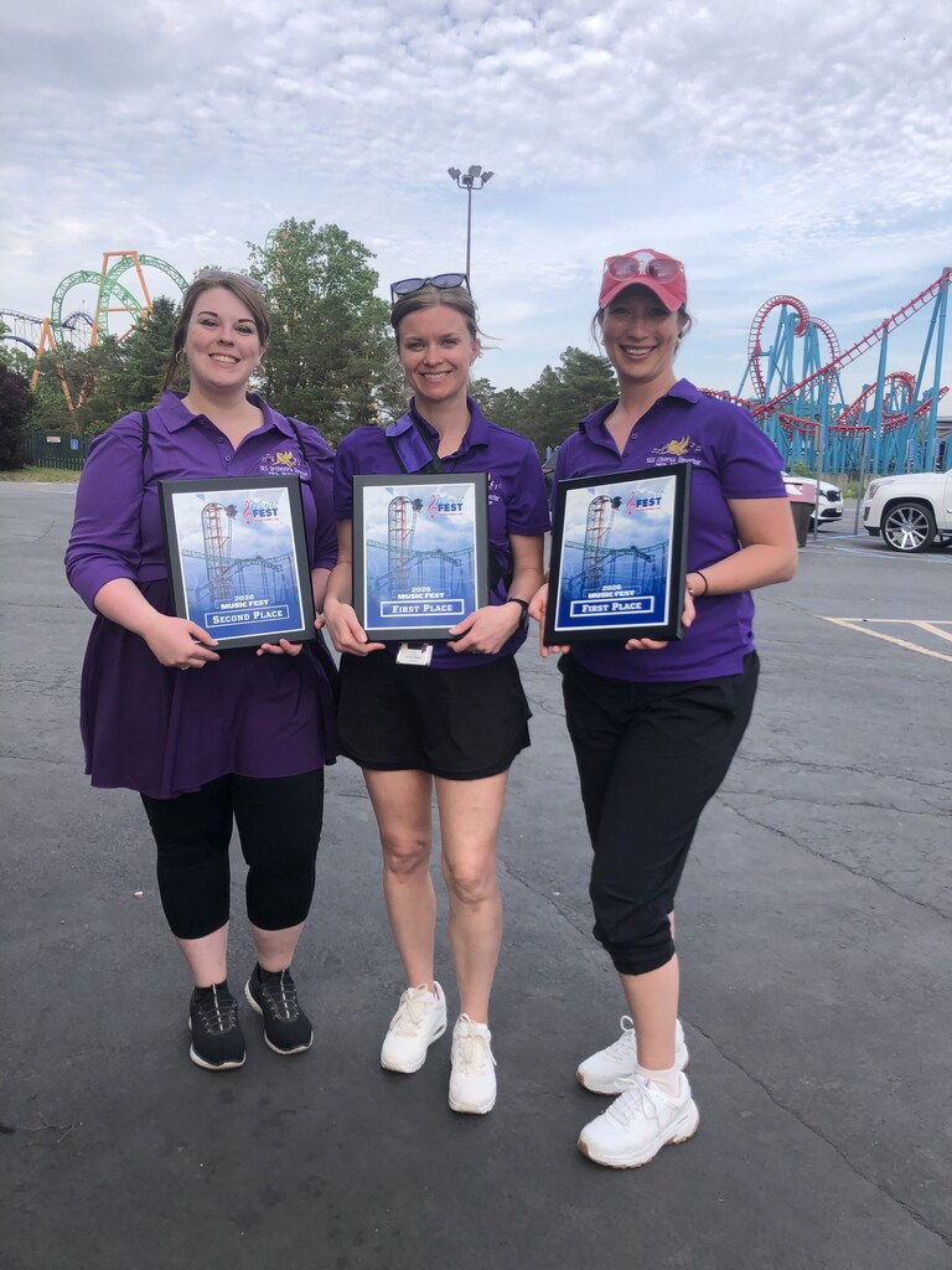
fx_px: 1027
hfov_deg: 49.7
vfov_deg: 63.4
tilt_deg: -7.0
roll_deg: -2.6
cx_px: 476
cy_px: 635
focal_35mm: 28
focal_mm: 3.99
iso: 20
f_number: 1.8
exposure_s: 1/736
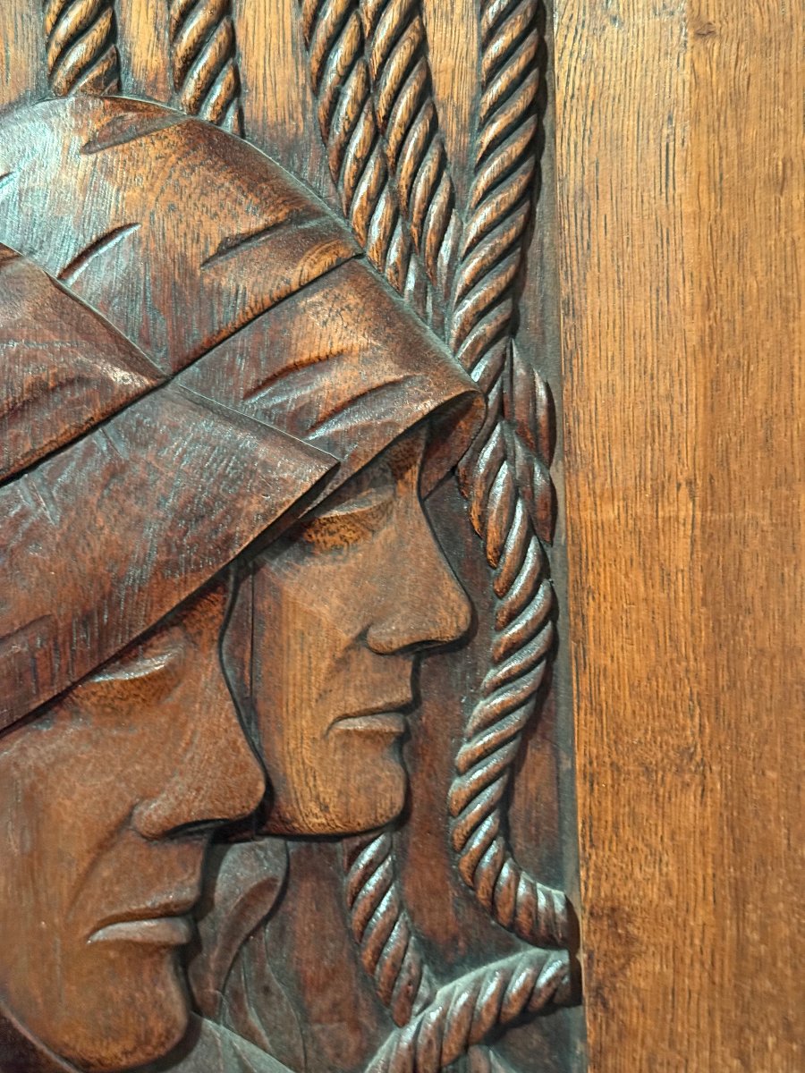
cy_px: 536
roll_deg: +1.3
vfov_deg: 39.7
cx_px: 402
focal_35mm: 48
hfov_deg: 30.3
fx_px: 1488
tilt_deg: -0.7
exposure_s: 1/33
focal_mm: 6.76
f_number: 1.78
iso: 500
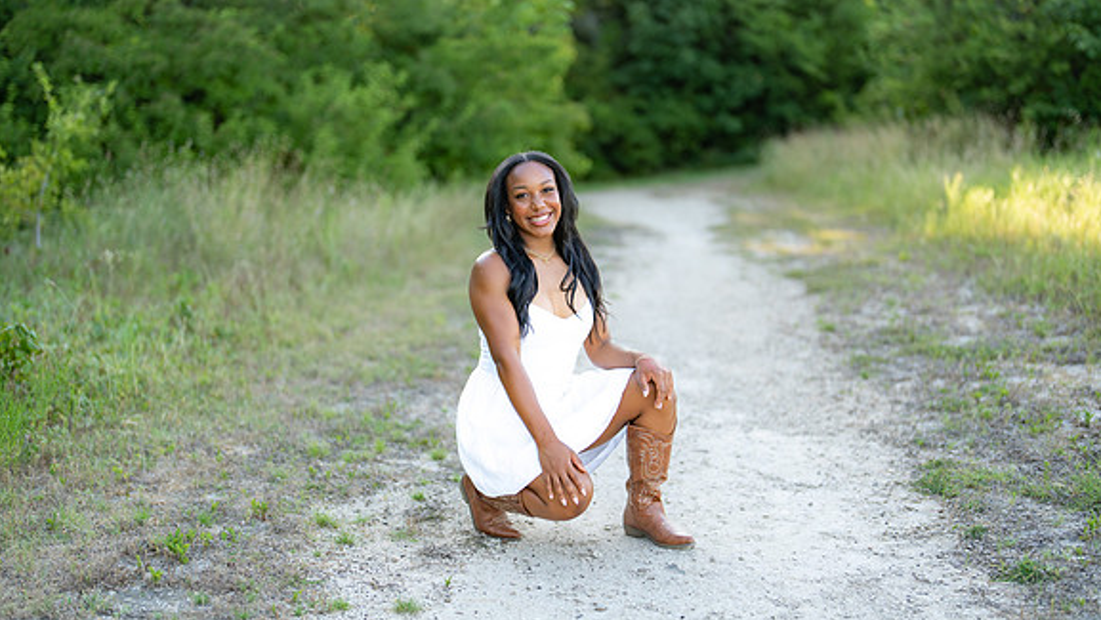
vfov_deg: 22.6
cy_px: 339
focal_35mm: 53
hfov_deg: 39.2
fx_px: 1548
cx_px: 551
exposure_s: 1/1000
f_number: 1.2
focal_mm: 50
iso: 100
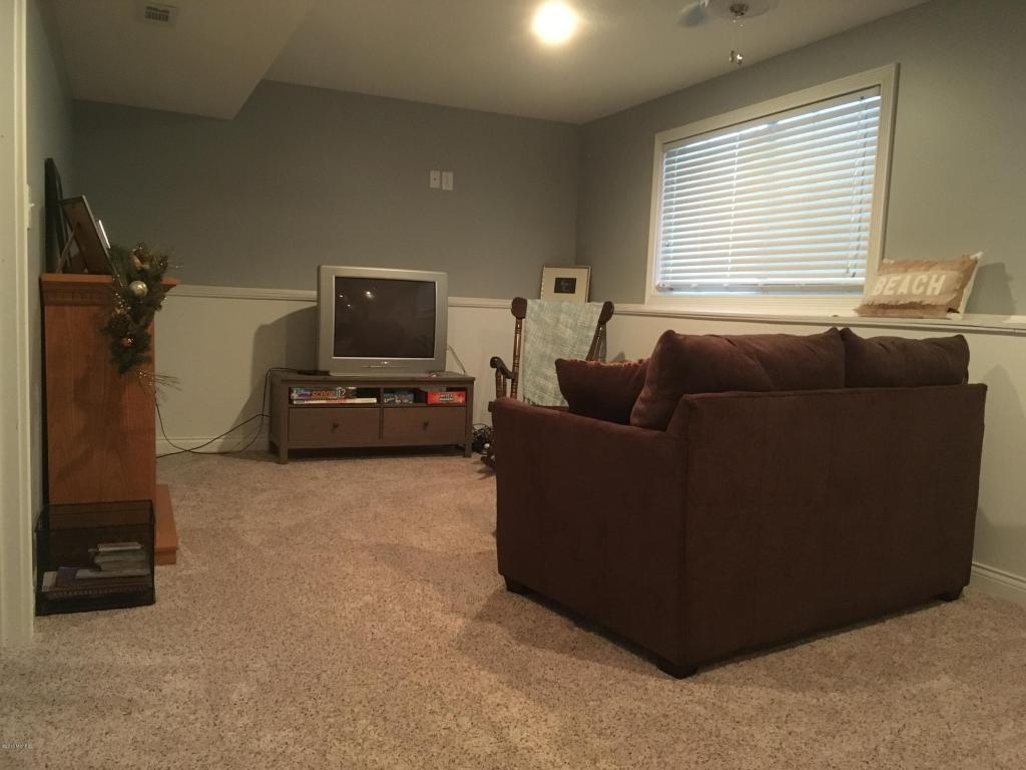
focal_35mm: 29
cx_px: 513
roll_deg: -2.2
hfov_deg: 61.7
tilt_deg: -6.0
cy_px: 385
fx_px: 860
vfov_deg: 48.2
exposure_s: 1/15
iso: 250
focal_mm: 4.15
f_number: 2.2
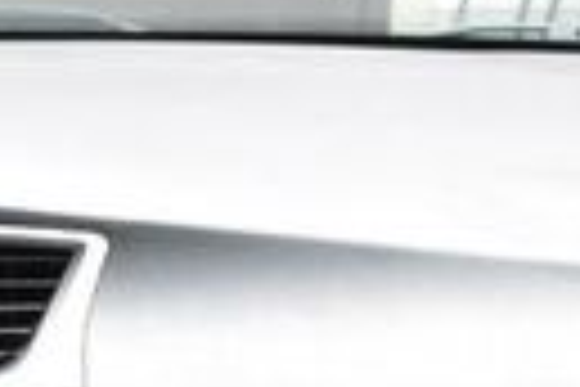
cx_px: -261
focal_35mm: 179
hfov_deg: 11.1
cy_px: 531
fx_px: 2884
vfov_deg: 7.6
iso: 400
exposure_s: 1/20
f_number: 6.3
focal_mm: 24
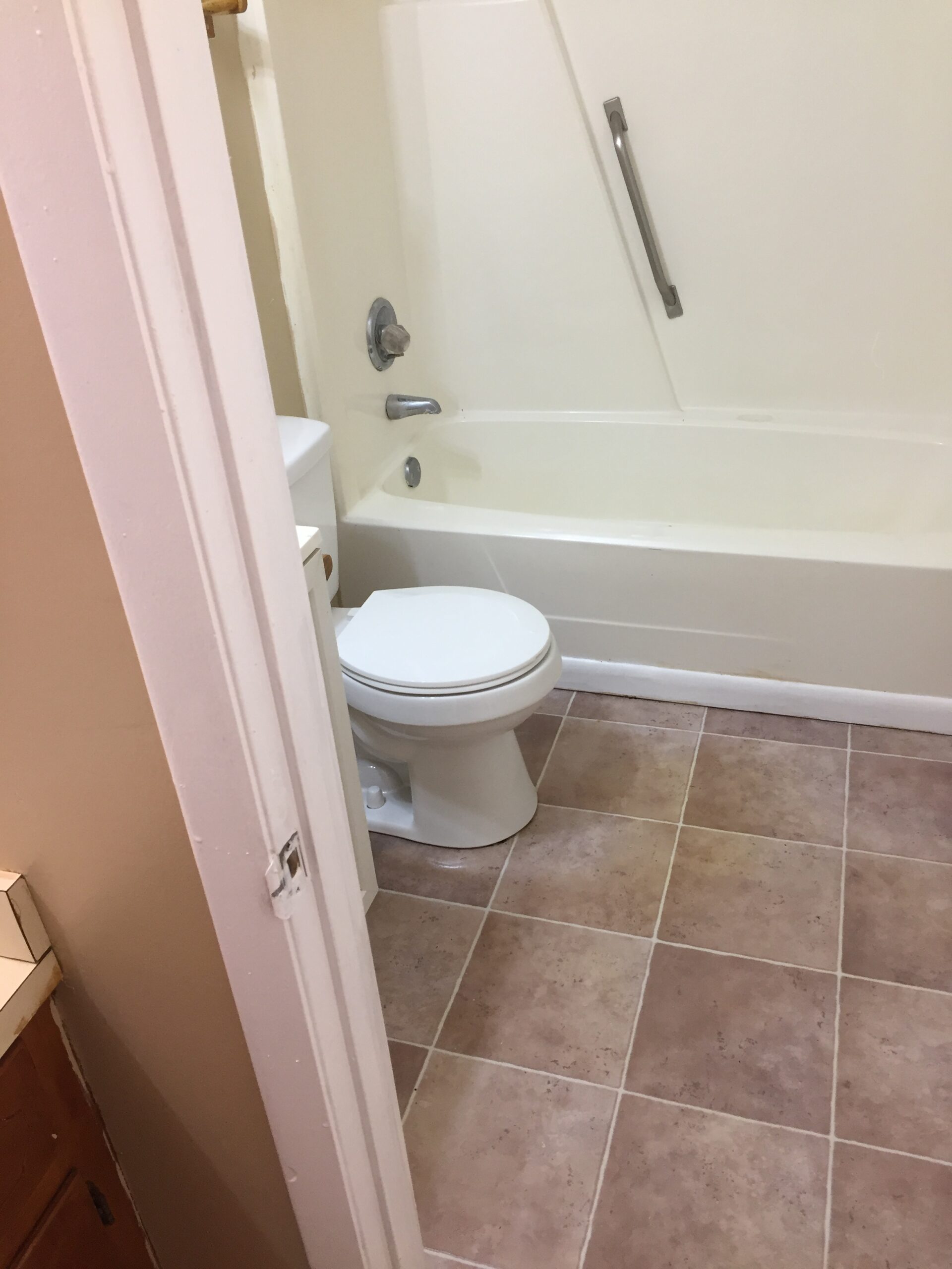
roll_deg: +5.8
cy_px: 634
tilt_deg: -30.9
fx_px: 1063
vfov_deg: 61.7
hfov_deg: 48.2
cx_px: 476
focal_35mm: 29
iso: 80
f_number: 2.2
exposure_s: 1/30
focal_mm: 4.15
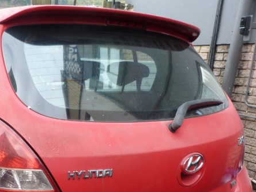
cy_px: 172
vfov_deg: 30.8
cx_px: 59
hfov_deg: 40.7
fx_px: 333
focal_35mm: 45
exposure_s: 1/80
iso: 80
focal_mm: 4.5
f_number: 2.8
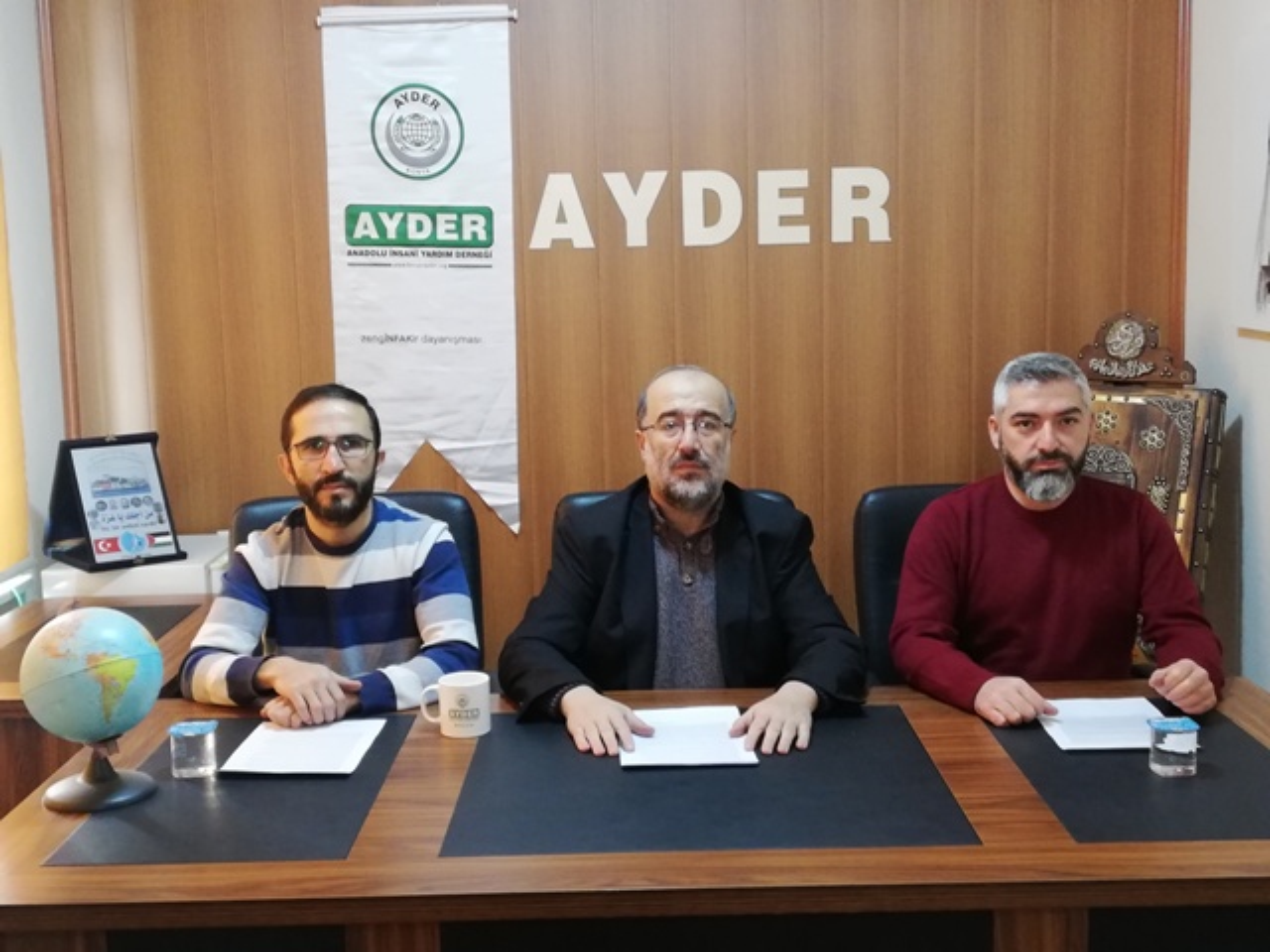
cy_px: 476
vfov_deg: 33.6
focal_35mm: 43
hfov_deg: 43.9
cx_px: 635
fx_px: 1578
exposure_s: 1/25
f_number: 2.2
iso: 400
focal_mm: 3.81
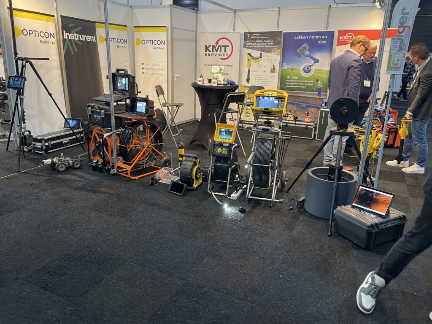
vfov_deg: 53.1
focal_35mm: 26
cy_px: 162
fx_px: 324
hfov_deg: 67.3
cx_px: 216
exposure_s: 1/60
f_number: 1.6
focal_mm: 4.2
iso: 200
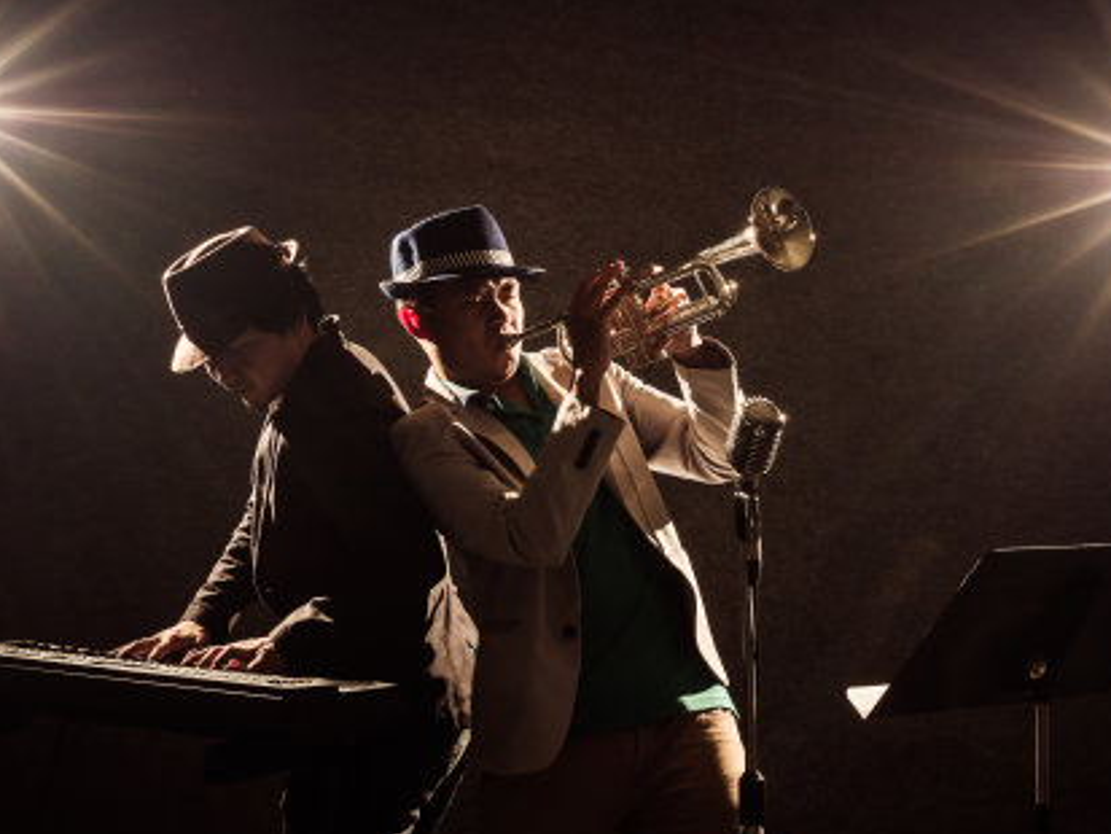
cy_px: 410
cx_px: 554
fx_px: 2376
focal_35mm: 74
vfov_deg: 19.9
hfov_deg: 26.3
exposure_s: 1/160
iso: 200
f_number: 8
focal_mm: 35
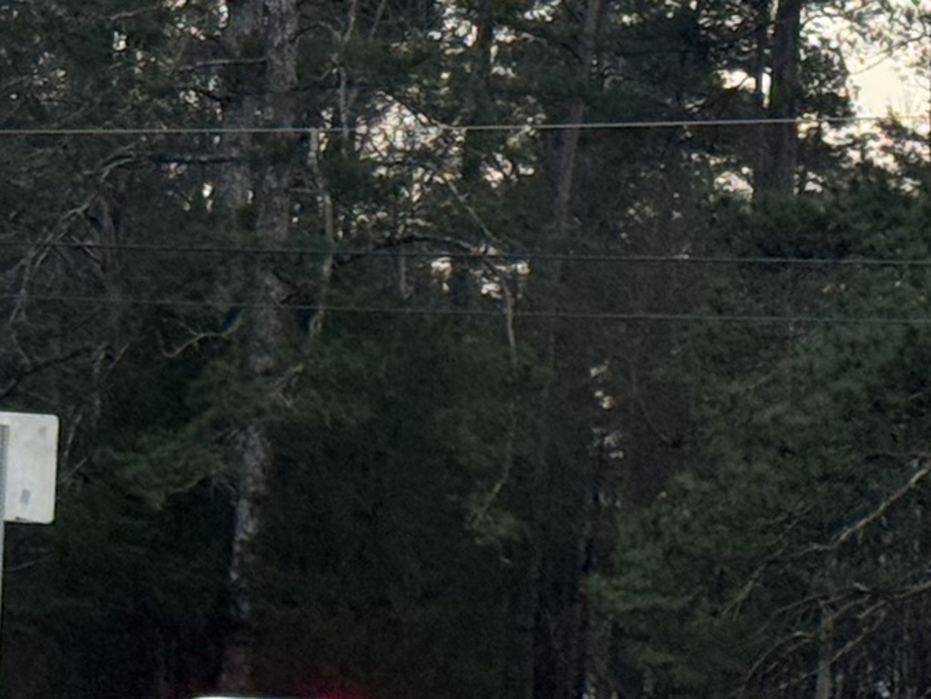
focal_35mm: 218
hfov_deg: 9.0
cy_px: 83
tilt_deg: +6.1
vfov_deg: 6.8
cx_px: -48
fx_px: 5863
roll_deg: -4.0
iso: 100
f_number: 1.78
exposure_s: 1/85
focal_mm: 6.76
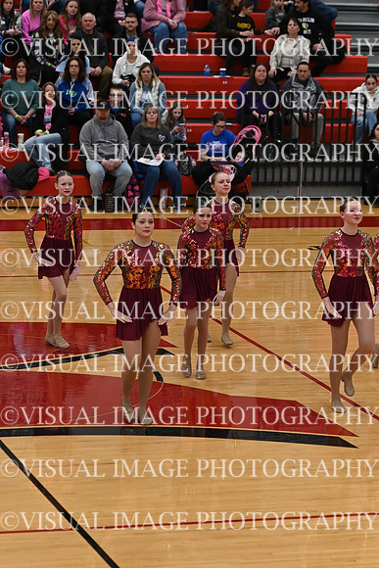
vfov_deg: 14.9
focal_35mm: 138
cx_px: 190
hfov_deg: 9.9
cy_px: 284
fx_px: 2178
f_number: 4
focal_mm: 92
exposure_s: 1/400
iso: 3200
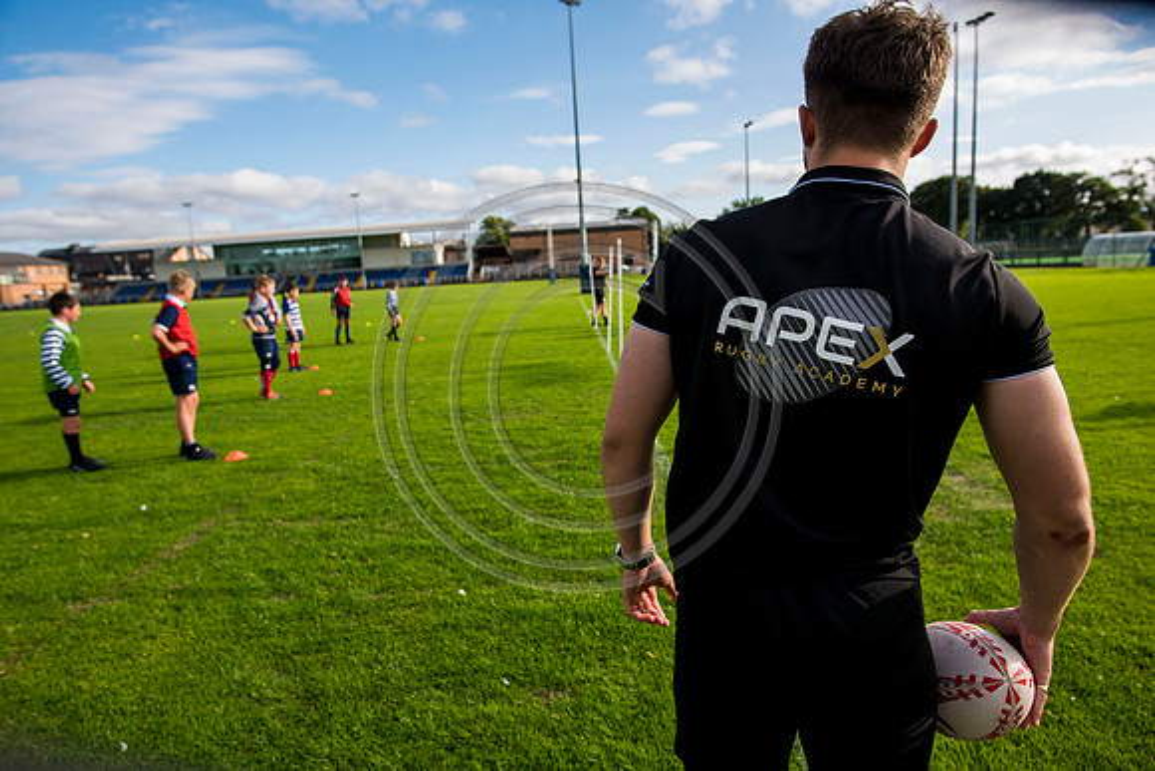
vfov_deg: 62.0
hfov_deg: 84.0
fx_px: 642
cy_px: 386
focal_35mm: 20
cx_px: 578
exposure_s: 1/1250
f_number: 4
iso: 250
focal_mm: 20
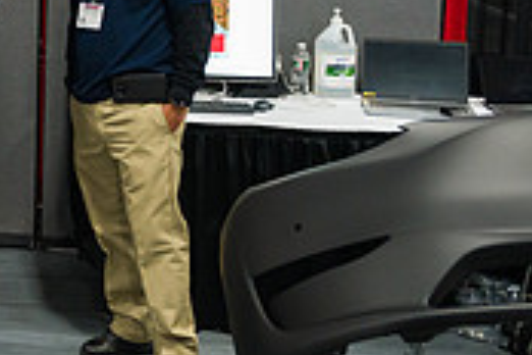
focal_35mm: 80
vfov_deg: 16.5
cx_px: -196
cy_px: -46
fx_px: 1182
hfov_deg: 22.2
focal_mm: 24
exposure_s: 1/320
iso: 3200
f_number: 3.2
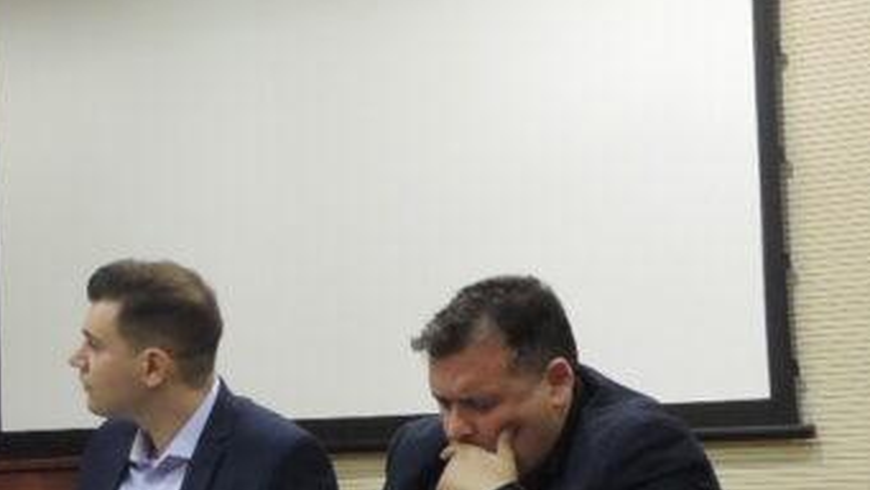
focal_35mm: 131
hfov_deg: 16.1
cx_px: 51
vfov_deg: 9.2
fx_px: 3023
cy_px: 510
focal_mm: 7.1
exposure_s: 1/25
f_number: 3.3
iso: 400
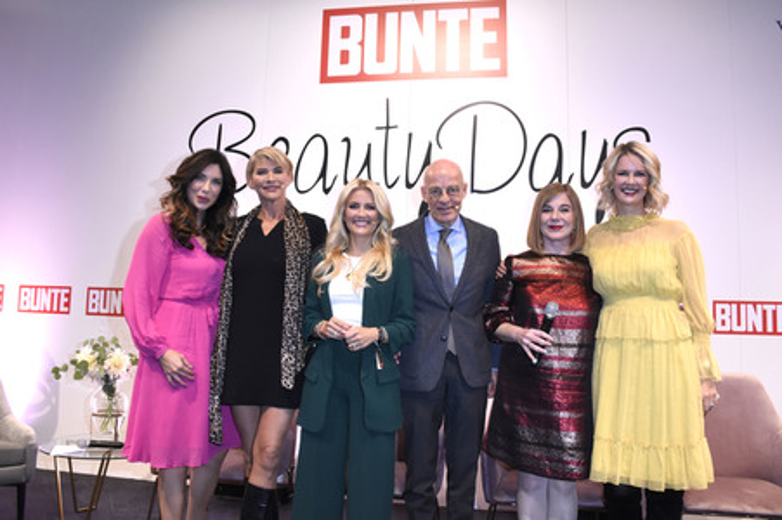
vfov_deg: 47.9
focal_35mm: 27
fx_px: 586
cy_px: 260
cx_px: 391
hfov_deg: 67.4
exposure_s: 1/160
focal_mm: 18
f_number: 6.3
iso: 1600
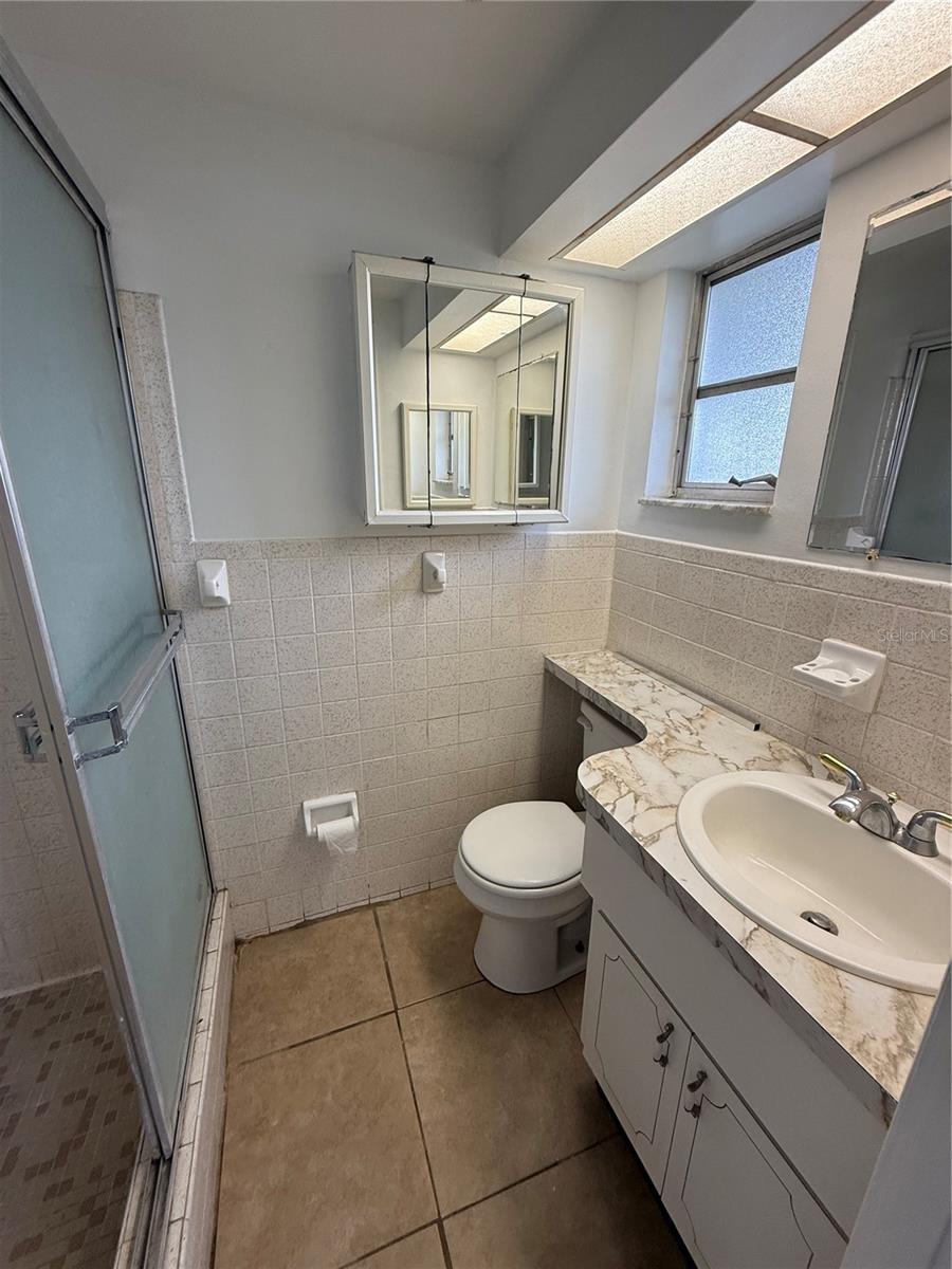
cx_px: 476
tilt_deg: -16.6
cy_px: 634
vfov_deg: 102.1
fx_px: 513
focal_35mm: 14
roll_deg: -1.0
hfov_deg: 85.7
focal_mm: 2.22
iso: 160
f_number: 2.2
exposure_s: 1/120
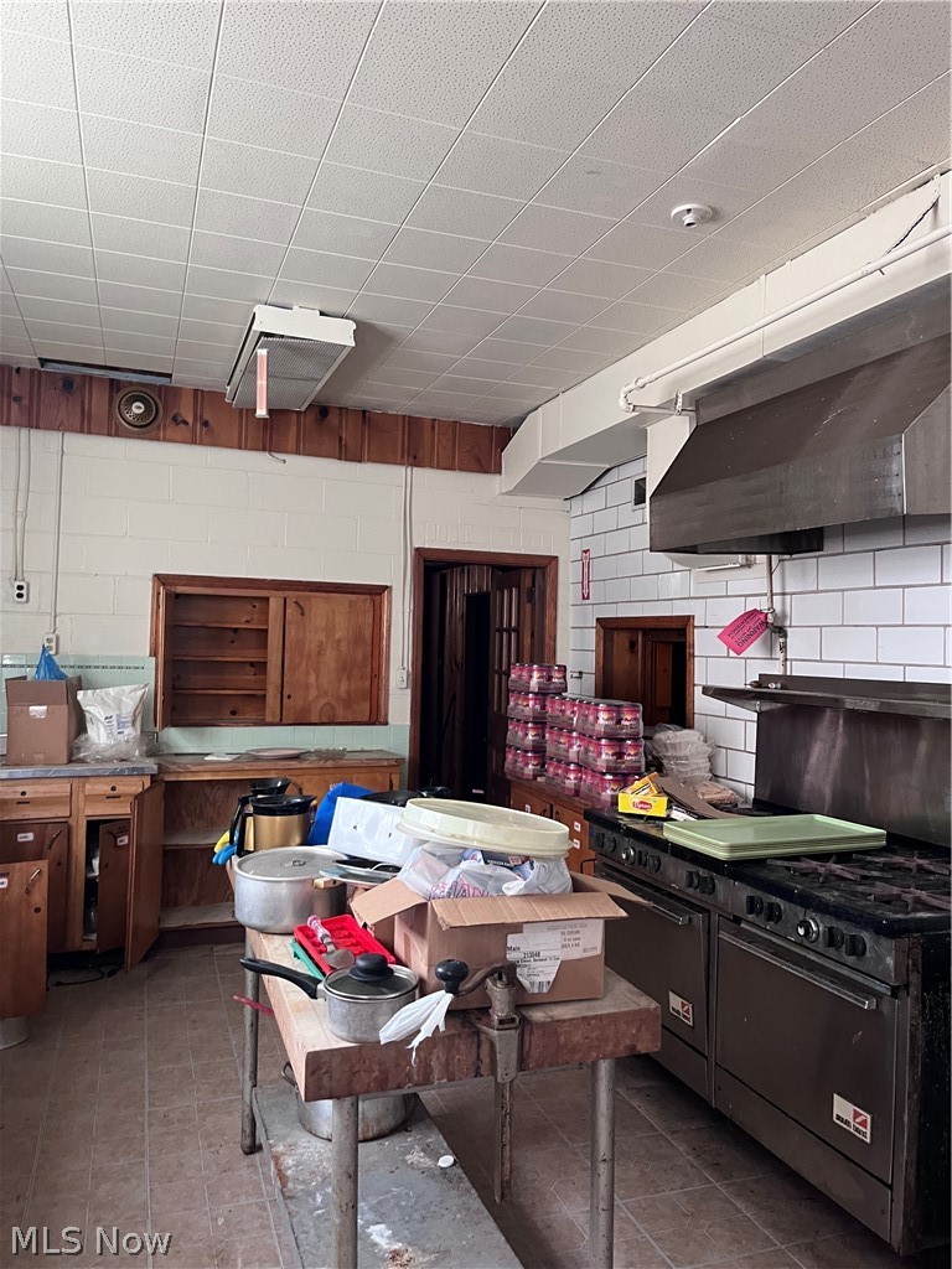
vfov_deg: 67.3
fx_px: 953
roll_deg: -3.7
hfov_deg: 53.1
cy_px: 634
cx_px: 476
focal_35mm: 26
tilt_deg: +3.3
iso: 250
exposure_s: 1/60
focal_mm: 5.1
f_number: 1.6
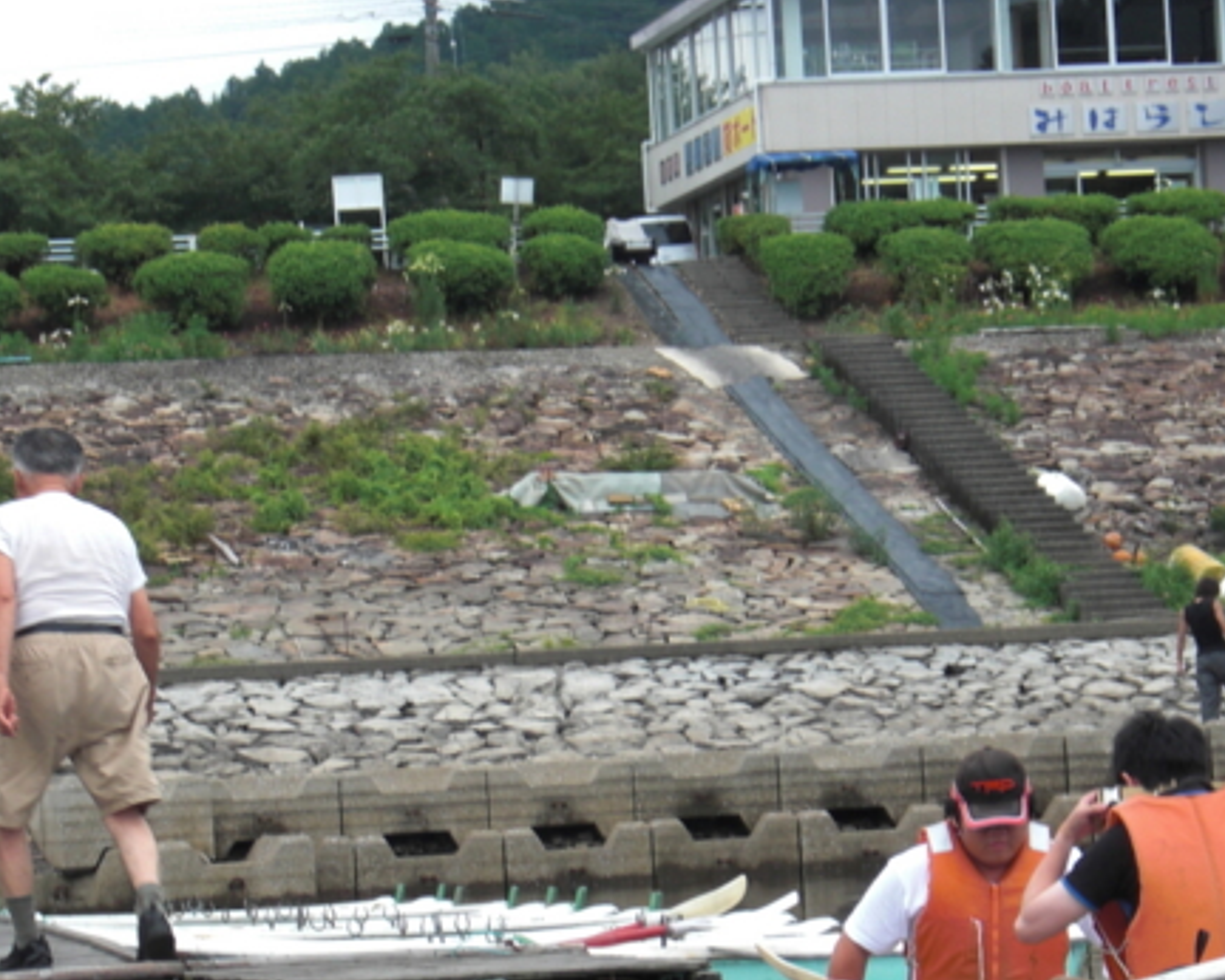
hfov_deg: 11.5
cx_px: 474
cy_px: 697
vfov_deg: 9.2
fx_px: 6094
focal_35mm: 168
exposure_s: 1/100
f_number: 5.2
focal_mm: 16.5
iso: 50
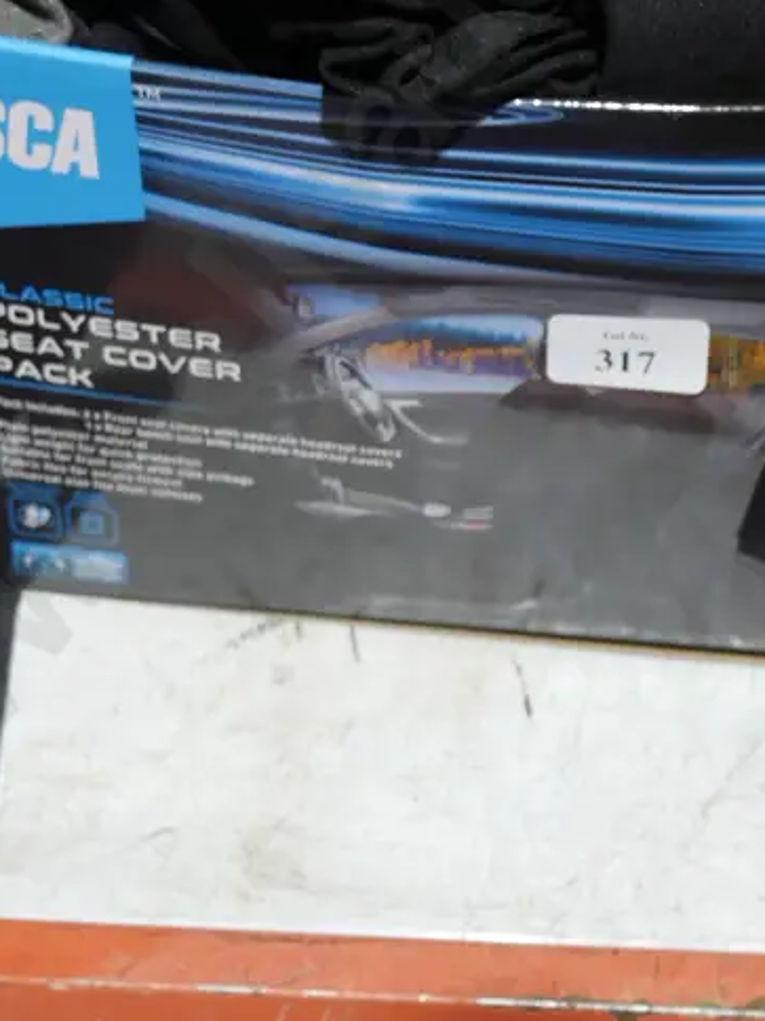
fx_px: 2122
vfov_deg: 25.8
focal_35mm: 72
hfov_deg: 20.4
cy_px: 27
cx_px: 468
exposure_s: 1/60
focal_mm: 17
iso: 640
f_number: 4
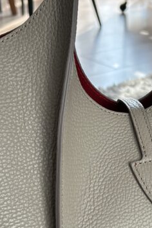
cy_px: 152
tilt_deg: -29.0
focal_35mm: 61
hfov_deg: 21.9
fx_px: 387
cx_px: 121
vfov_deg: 32.6
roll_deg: -0.6
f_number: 1.5
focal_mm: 5.7
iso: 50
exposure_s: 1/203
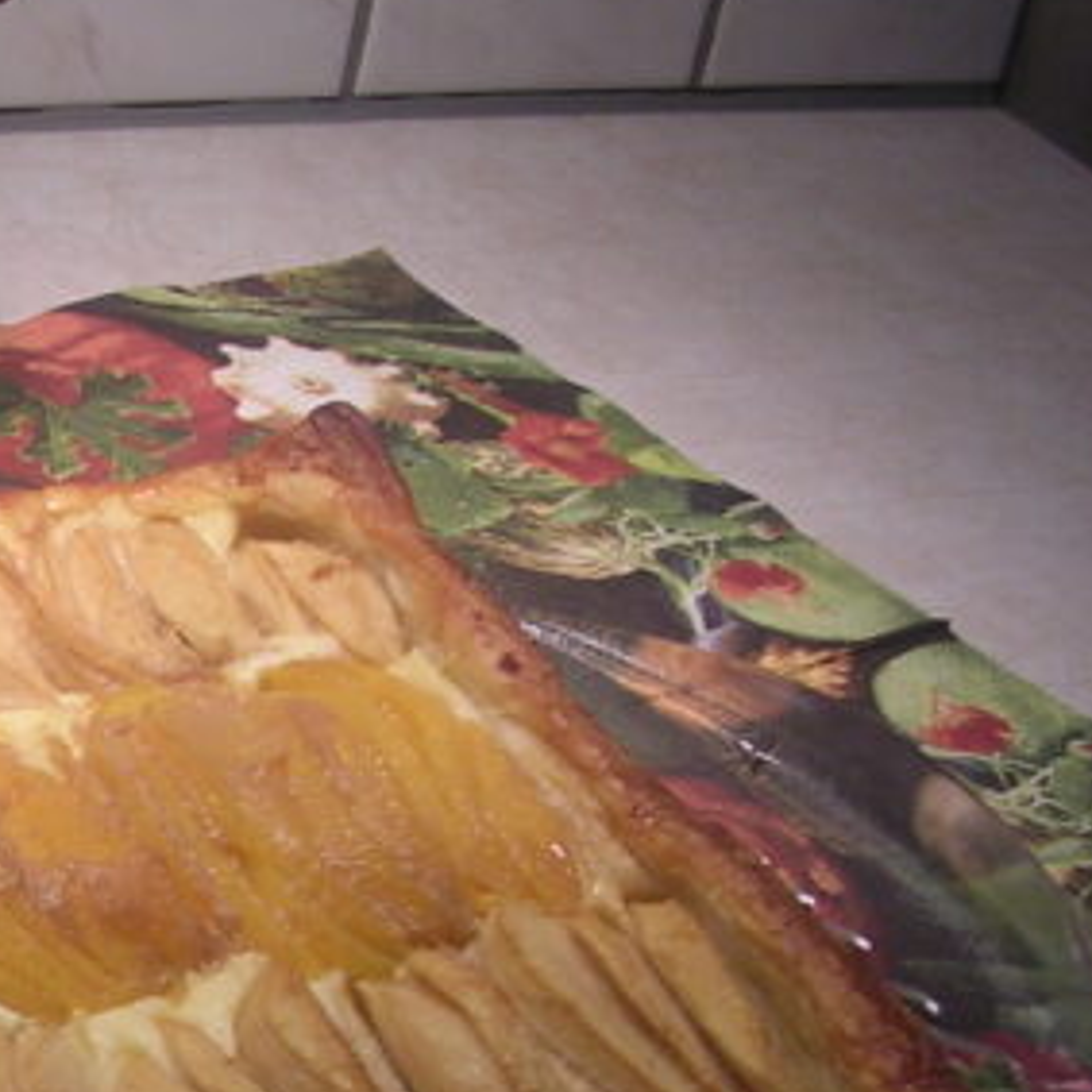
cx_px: -328
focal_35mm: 91
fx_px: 3248
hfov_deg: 17.8
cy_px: 930
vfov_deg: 18.8
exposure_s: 1/37.2
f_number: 2.8
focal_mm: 5.8
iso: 100
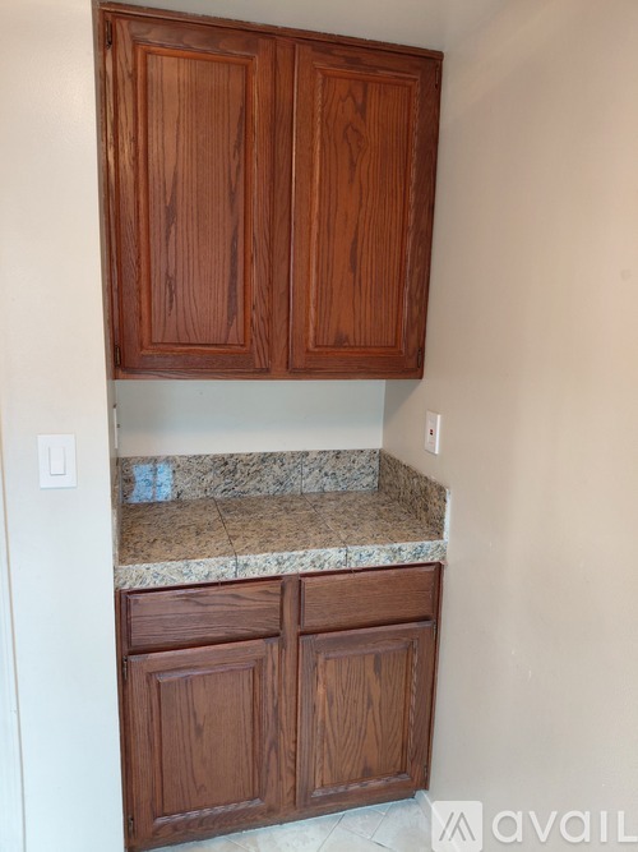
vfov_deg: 69.4
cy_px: 426
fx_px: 615
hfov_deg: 54.9
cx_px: 319
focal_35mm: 25
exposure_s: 1/60
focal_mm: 4.69
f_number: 1.8
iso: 250
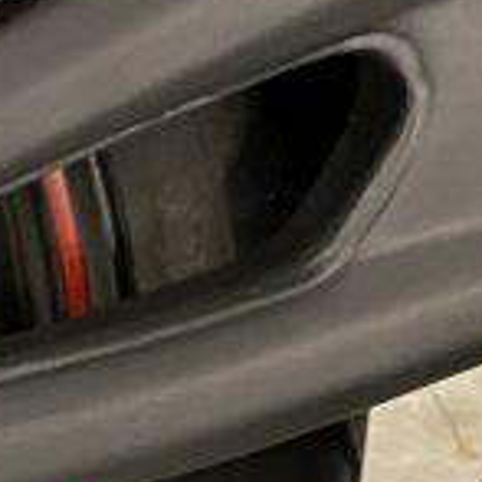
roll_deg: +1.7
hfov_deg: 9.5
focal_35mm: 166
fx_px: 2615
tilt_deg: -29.0
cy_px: 310
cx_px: -620
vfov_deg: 10.5
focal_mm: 4.25
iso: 500
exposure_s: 1/33
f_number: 1.8
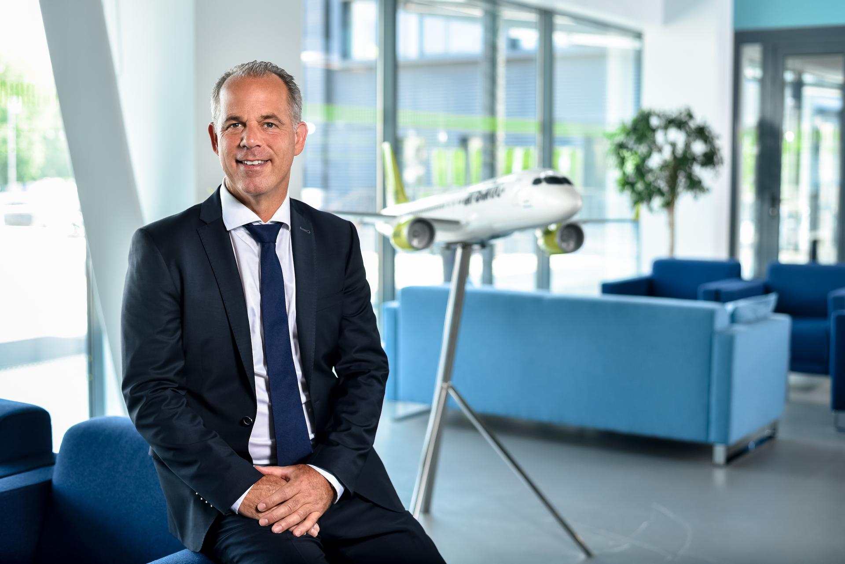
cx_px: 422
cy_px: 282
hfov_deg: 39.6
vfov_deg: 27.0
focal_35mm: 50
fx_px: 1174
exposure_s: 1/250
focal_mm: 50
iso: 250
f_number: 2.8
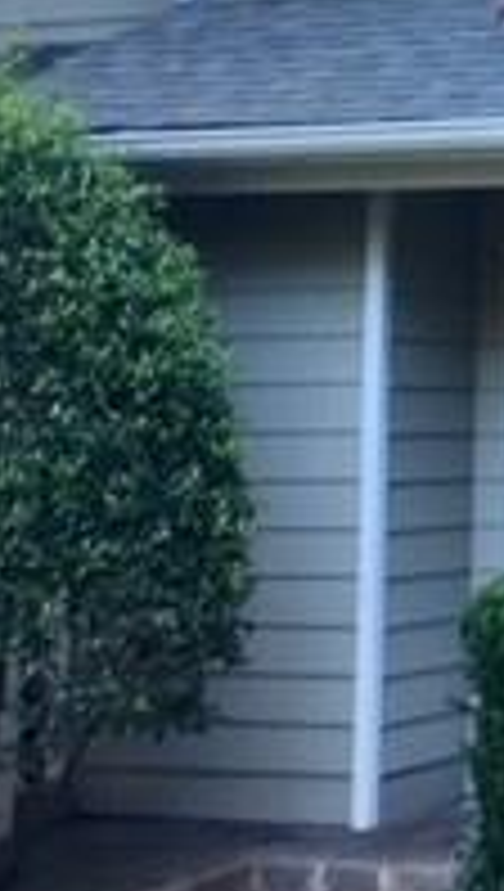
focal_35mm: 102
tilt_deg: +4.8
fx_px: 2413
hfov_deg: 11.1
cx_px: 918
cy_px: 243
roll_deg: -0.9
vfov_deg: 20.8
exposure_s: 1/60
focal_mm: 4.15
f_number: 2.2
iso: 32
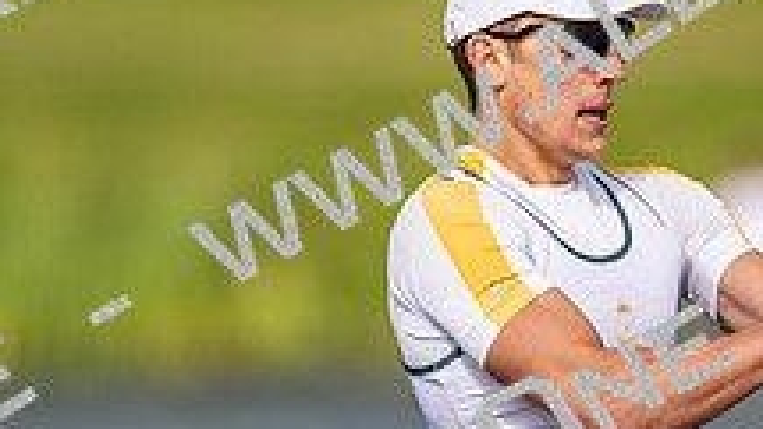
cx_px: 628
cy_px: 292
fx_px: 34277
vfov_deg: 0.7
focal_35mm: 1694
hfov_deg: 1.3
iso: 280
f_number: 4
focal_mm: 600
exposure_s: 1/2500
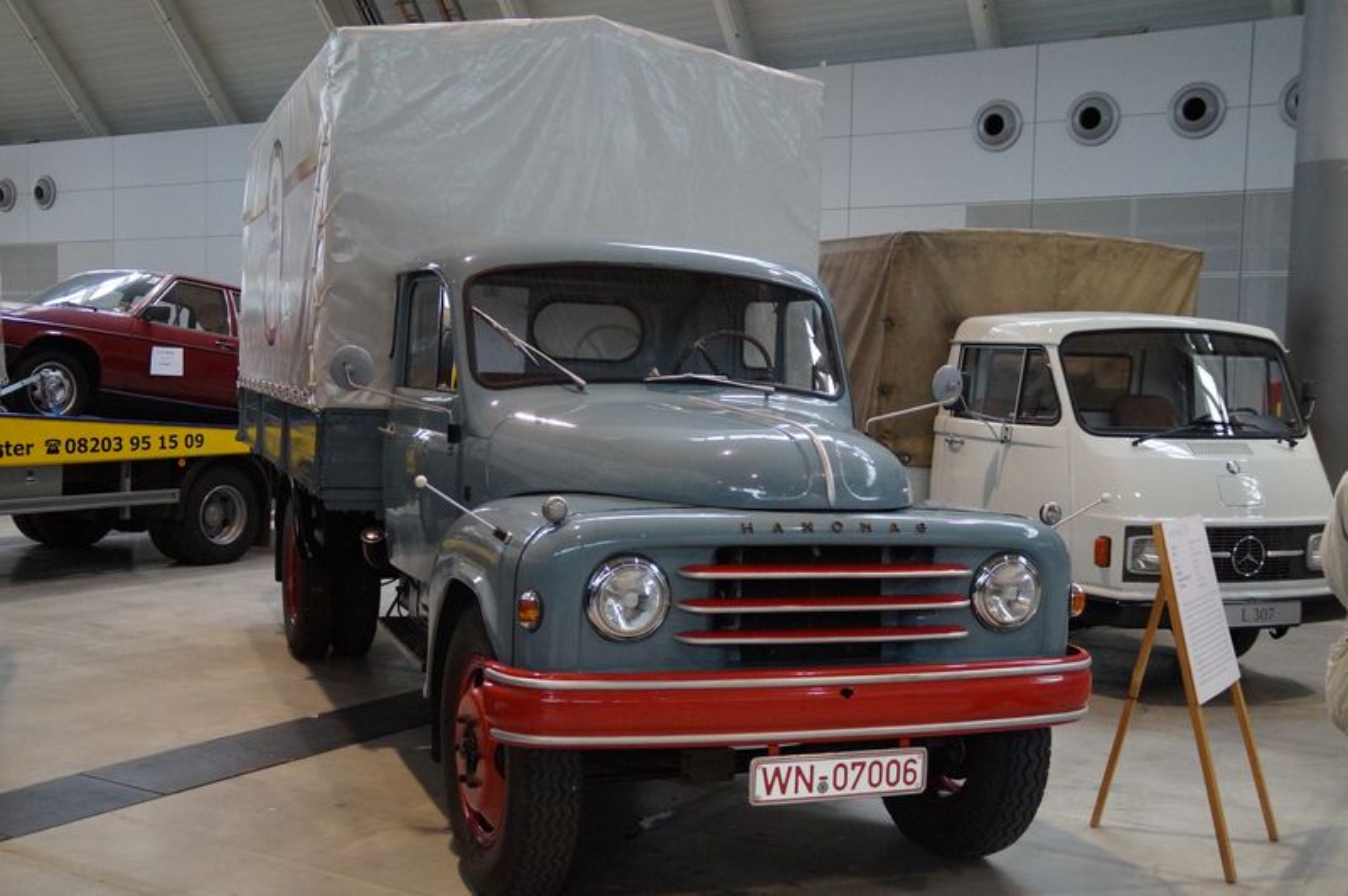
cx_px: 674
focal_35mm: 42
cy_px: 448
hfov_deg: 46.4
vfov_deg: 31.8
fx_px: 1571
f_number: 4
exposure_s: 1/160
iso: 2500
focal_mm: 28
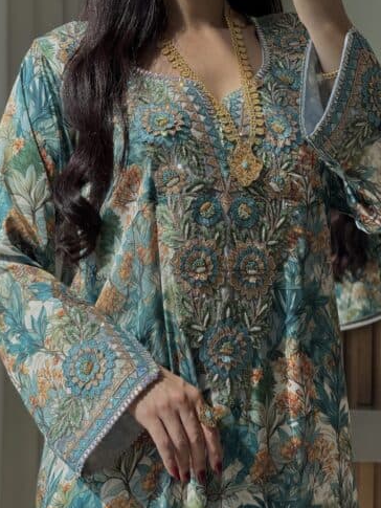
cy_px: 259
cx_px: 205
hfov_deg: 11.2
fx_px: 1936
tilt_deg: -23.1
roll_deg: -0.9
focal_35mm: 132
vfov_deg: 14.9
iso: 50
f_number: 2.8
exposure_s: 1/178
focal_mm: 15.66
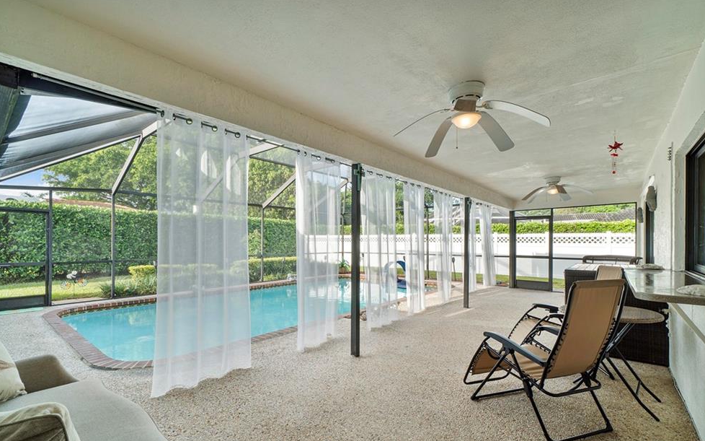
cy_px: 243
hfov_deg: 97.8
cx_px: 343
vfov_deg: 71.0
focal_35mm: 16
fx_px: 307
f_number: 11
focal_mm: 10
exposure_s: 1/20
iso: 100
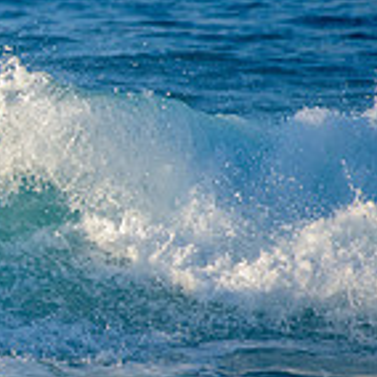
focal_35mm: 1737
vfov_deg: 1.0
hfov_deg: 1.0
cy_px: 177
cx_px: -287
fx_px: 21403
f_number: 5.6
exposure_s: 1/2000
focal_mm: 500
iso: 360
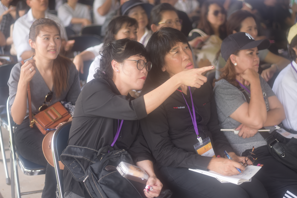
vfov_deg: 22.3
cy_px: 97
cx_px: 164
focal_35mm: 61
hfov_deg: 32.8
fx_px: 503
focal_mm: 50
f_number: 2
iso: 320
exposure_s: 1/320
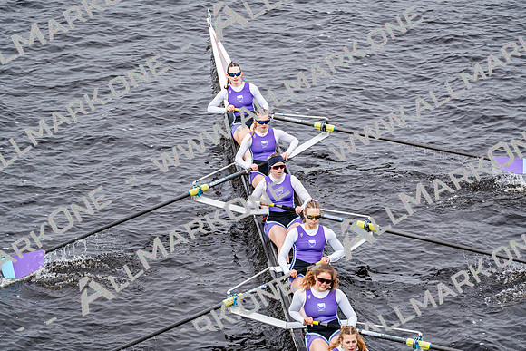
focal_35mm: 200
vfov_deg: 6.9
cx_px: 263
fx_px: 2923
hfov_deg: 10.3
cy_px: 176
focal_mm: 200
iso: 320
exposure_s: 1/2000
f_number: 2.8
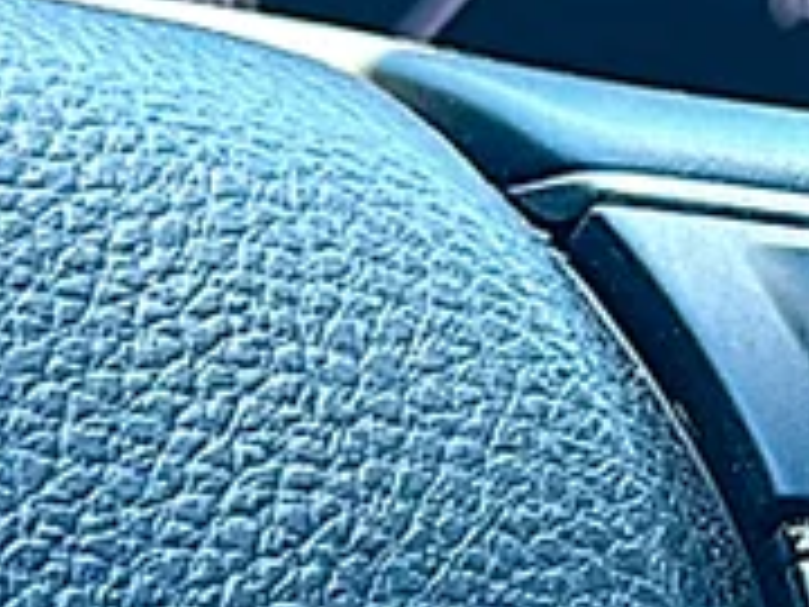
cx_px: 1272
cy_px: 771
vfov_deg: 9.8
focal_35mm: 148
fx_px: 3459
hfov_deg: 12.6
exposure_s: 1/100
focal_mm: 6.86
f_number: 1.78
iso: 125
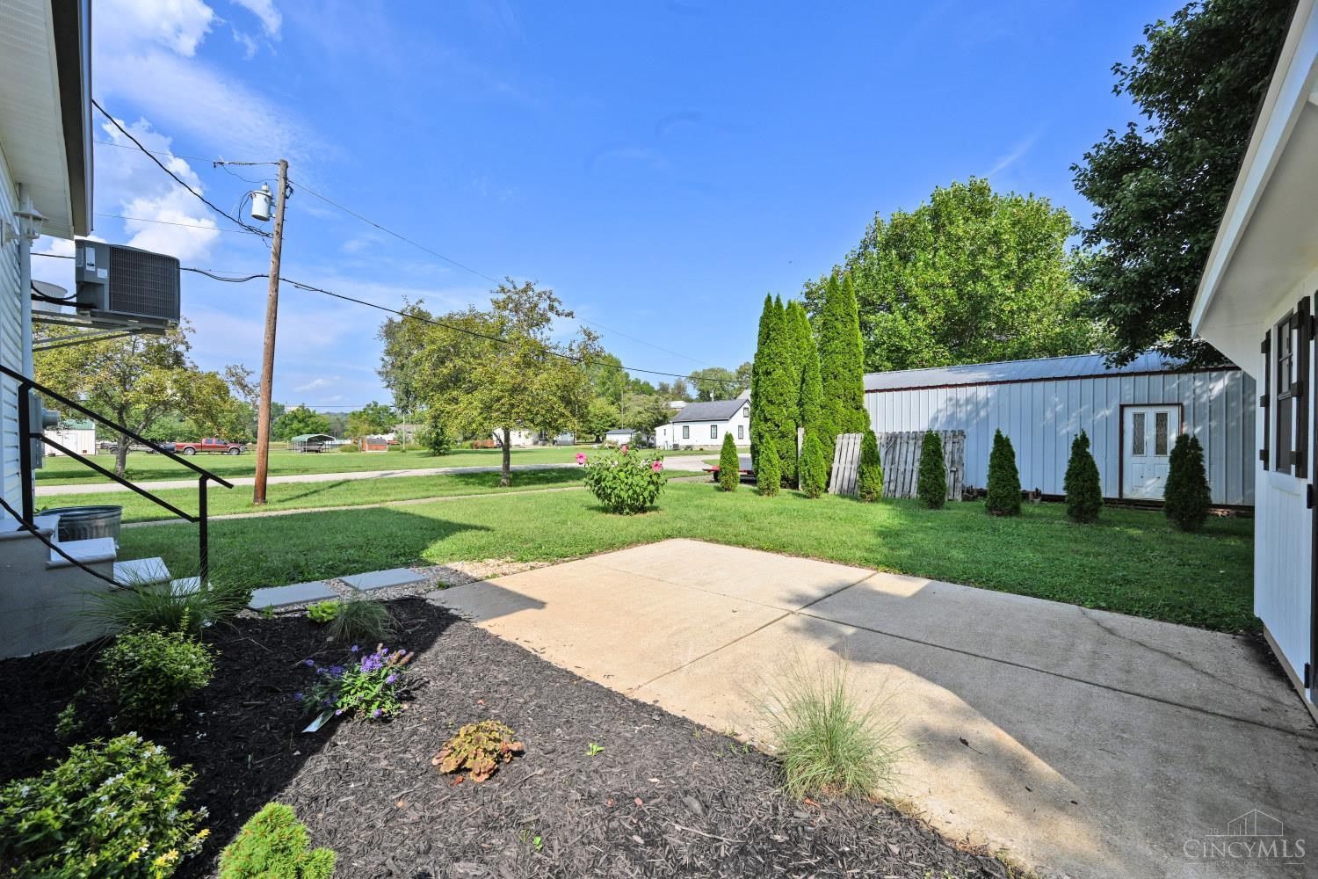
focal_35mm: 14
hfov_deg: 104.3
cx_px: 659
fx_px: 513
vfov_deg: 81.2
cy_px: 440
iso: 100
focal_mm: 14
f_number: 9
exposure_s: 1/200
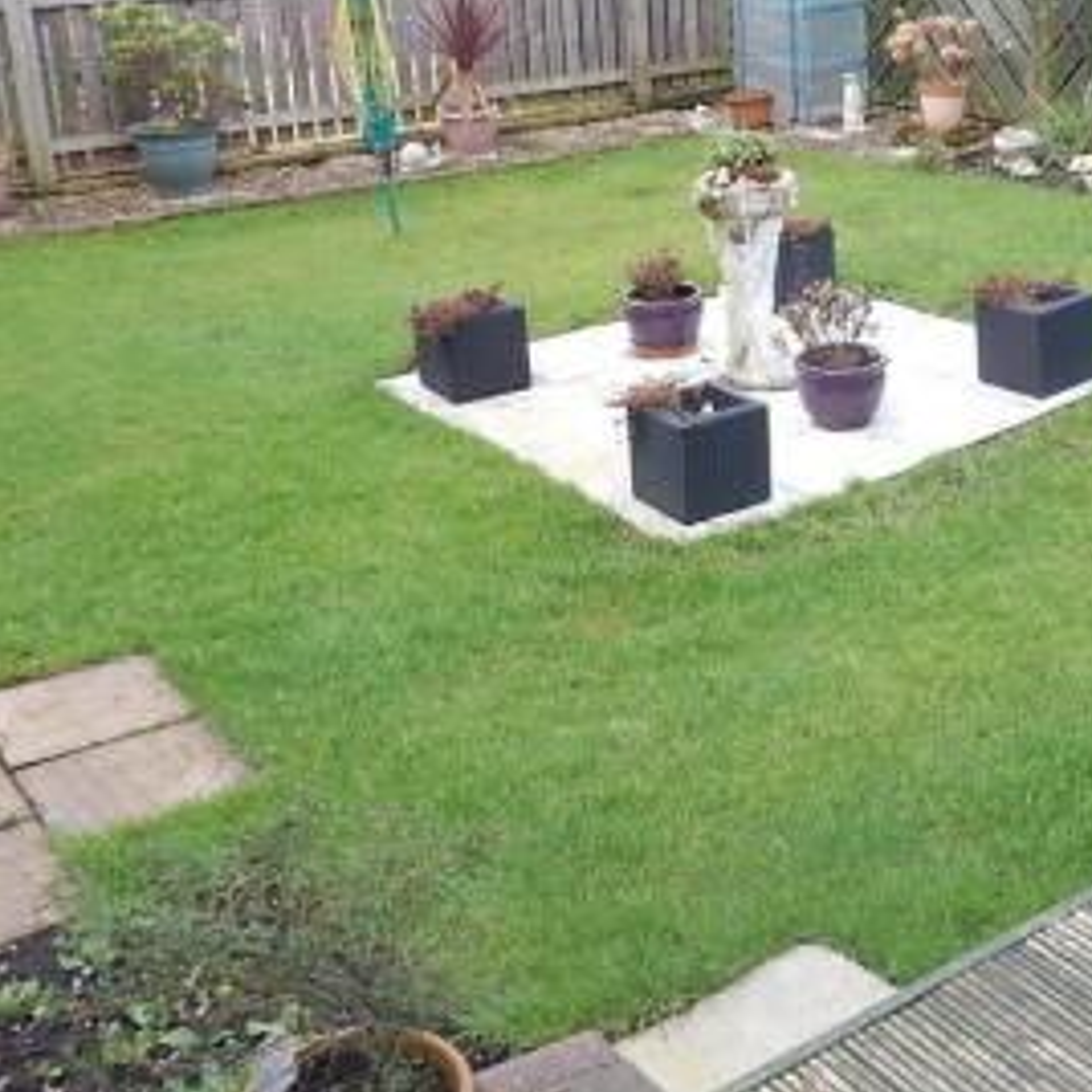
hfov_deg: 34.8
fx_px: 1713
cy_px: 324
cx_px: 780
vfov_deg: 34.9
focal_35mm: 48
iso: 125
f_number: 3.7
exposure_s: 1/100
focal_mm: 4.5
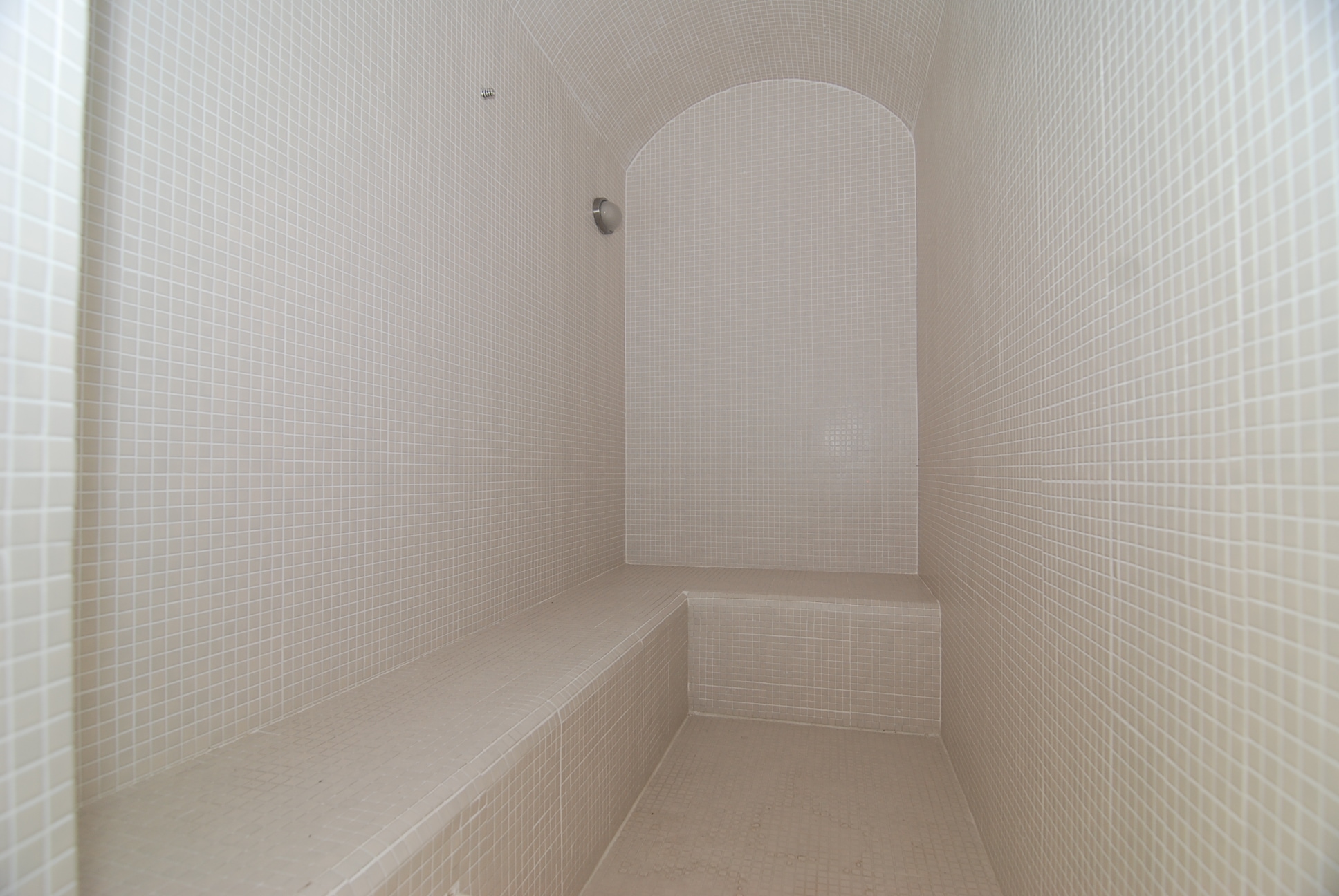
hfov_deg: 92.4
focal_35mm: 17
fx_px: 642
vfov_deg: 69.8
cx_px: 670
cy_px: 448
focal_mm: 11.5
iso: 200
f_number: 4
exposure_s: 1/60
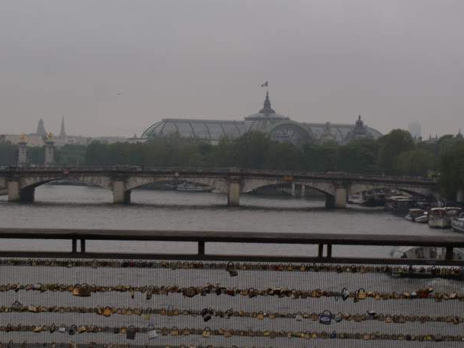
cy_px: 137
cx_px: 154
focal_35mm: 97
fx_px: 1300
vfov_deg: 15.2
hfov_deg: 20.2
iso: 100
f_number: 6.3
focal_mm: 40
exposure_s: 1/80
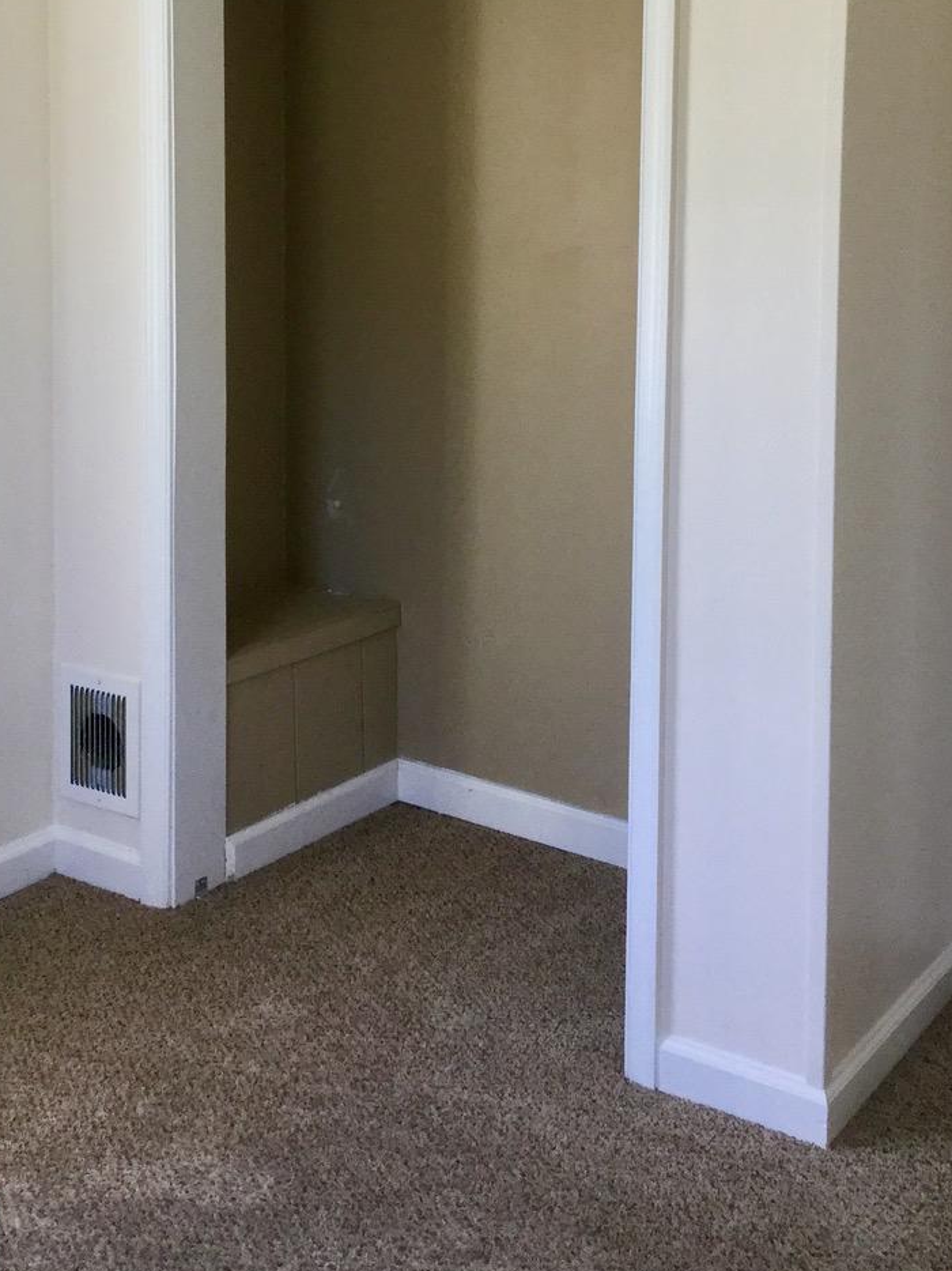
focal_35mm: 51
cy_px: 267
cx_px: 442
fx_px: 1871
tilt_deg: -5.7
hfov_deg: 28.5
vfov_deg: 36.3
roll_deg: +0.1
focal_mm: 3.3
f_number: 2.4
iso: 32
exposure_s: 1/30
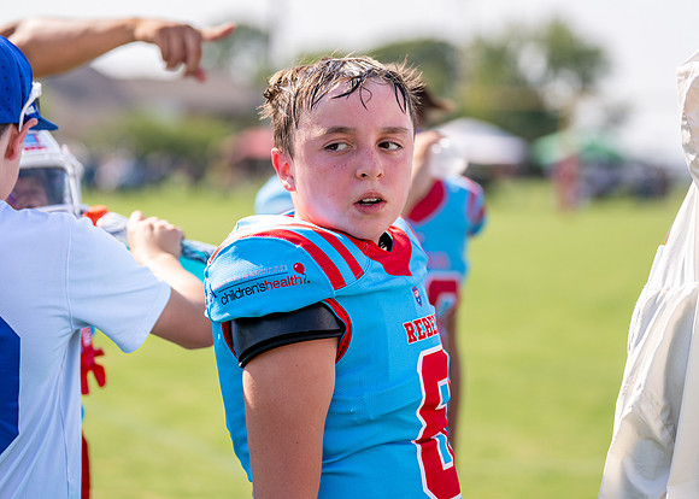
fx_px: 2483
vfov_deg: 11.5
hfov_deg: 16.0
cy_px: 191
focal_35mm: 125
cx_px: 385
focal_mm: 95
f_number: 2.8
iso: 125
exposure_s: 1/1600
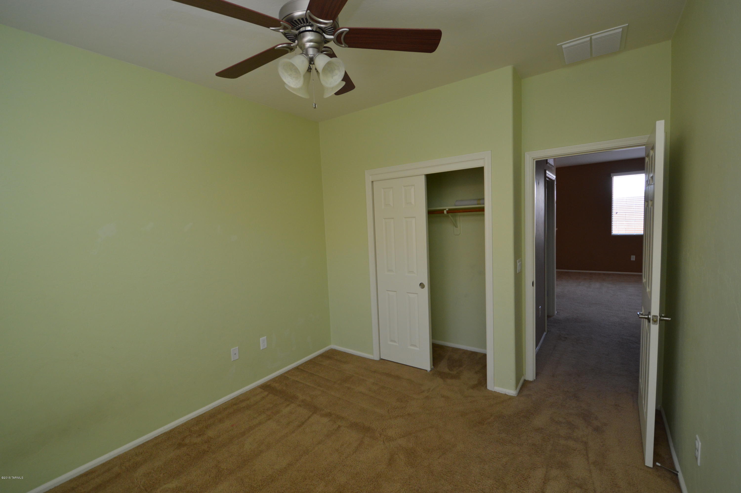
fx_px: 308
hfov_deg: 100.4
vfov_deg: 77.2
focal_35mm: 15
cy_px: 246
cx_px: 370
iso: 400
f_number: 4.5
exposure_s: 1/80
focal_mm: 10
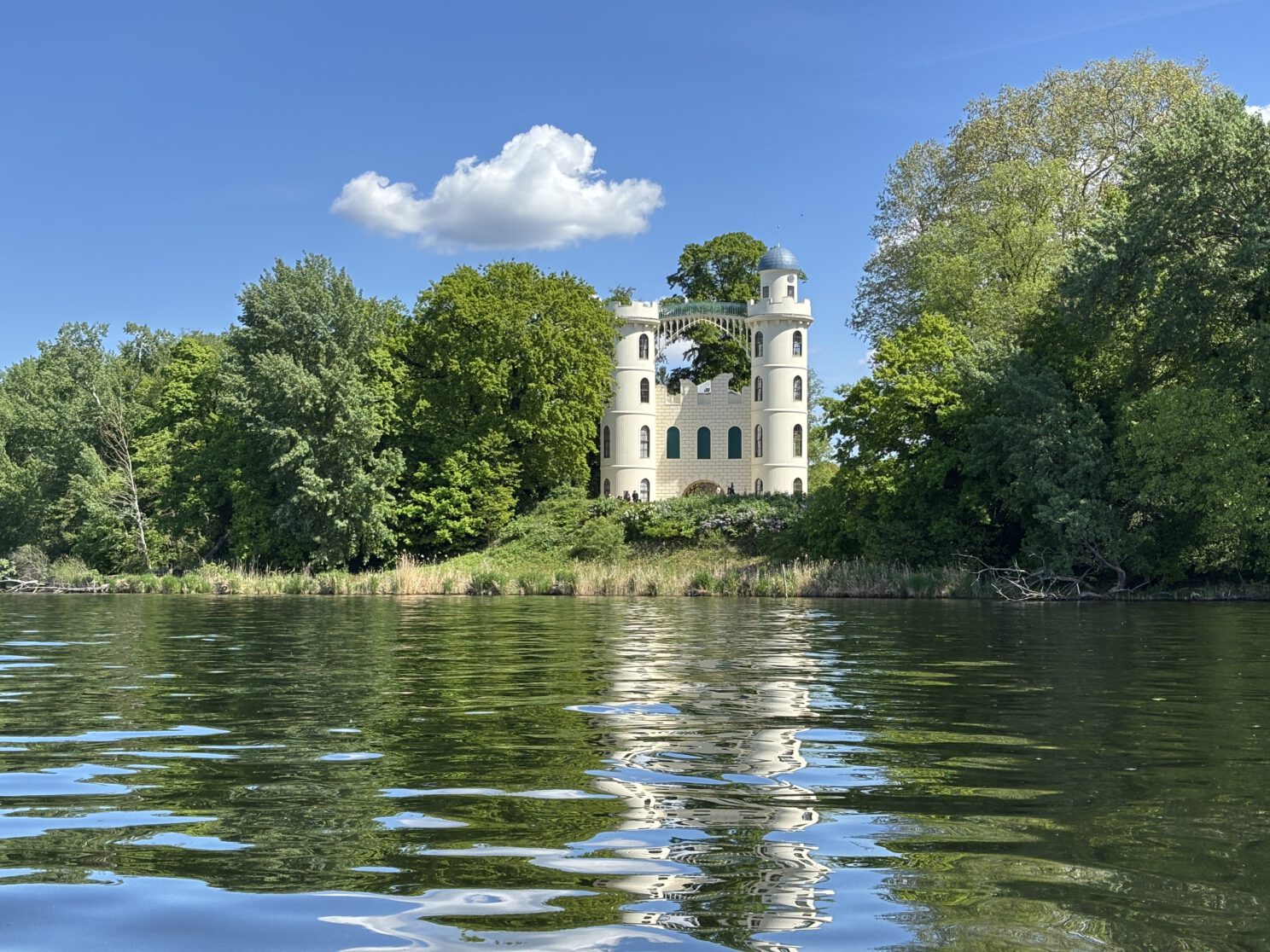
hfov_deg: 36.8
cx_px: 635
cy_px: 476
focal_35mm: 52
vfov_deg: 28.0
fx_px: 1908
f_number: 1.6
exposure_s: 1/1724
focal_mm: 5.96
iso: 32
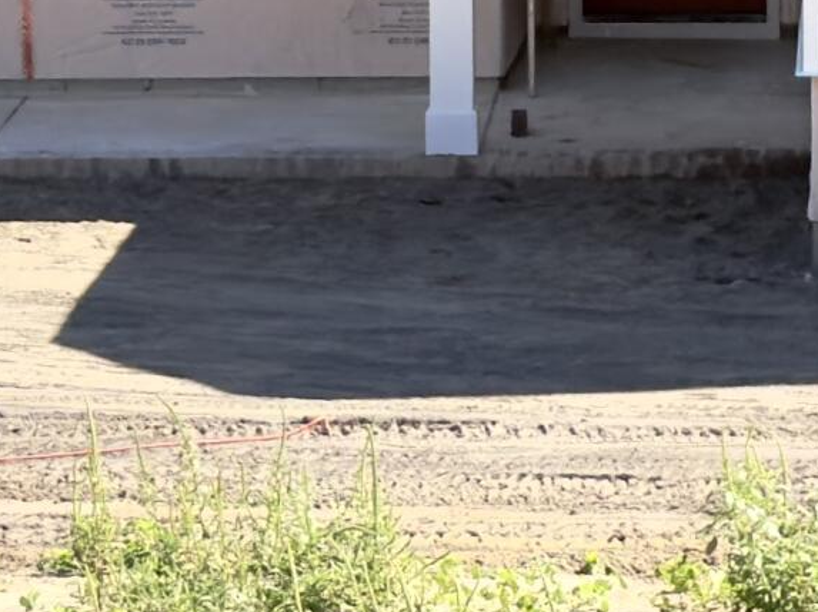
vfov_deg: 6.0
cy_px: -595
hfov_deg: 8.2
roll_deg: +1.2
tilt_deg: -0.6
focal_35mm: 241
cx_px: 762
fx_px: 5691
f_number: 1.78
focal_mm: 6.76
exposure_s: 1/3497
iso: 64
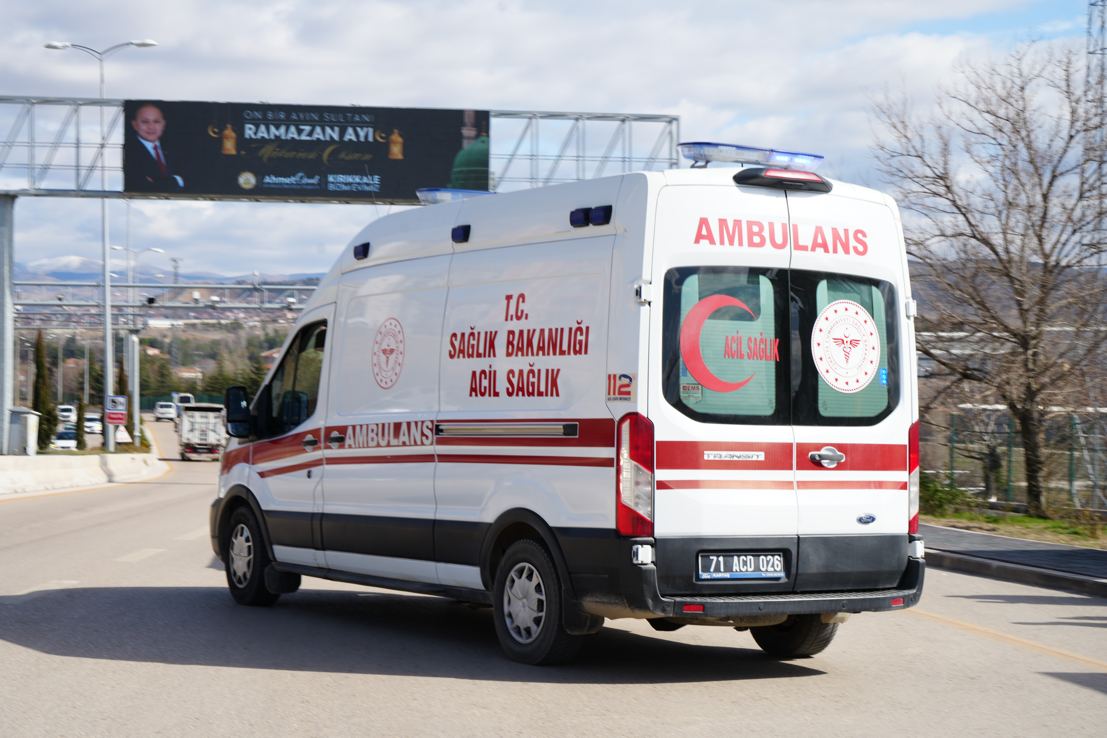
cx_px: 554
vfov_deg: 19.5
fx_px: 2152
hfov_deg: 28.8
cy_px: 369
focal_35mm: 70
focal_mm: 70
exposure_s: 1/160
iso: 100
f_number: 10
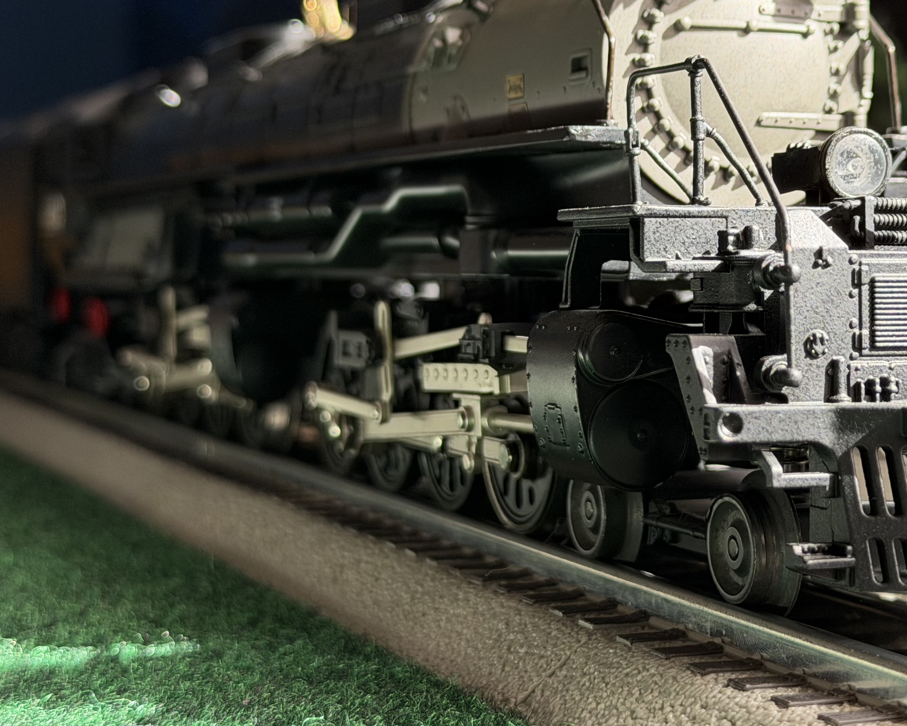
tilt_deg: +0.5
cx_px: 572
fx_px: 2121
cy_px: 234
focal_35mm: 79
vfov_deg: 19.3
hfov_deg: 24.1
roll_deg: -0.6
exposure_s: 1/122
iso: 50
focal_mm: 6.76
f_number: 1.78
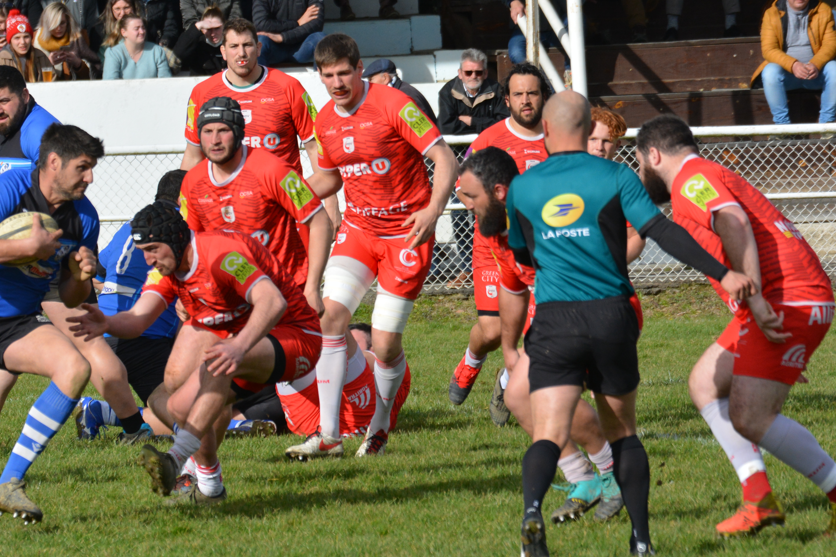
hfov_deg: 4.4
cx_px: 168
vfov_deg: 3.0
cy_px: 368
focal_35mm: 464
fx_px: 10775
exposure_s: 1/1600
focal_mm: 190
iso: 400
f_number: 7.1
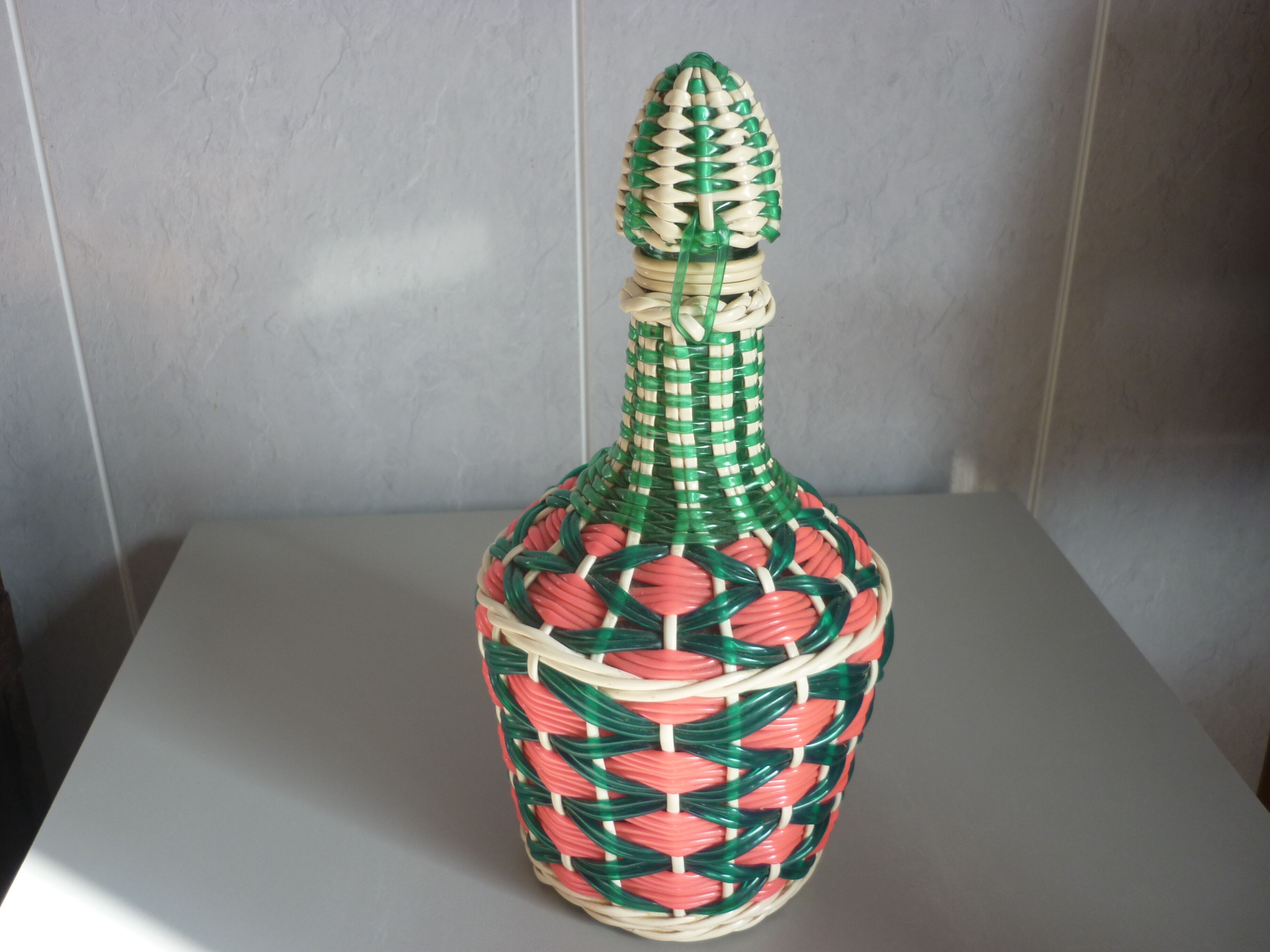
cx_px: 635
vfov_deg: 42.9
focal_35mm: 33
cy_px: 476
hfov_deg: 55.4
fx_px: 1211
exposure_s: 1/80
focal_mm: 5.5
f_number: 2.8
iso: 80
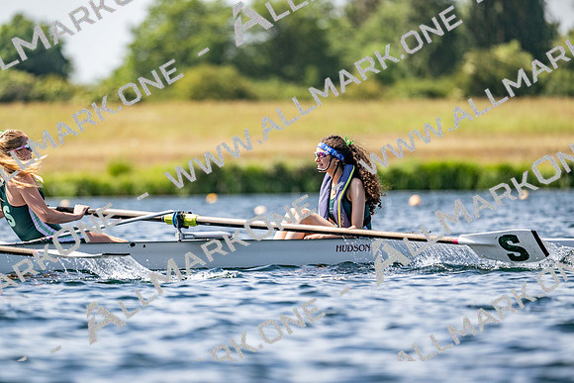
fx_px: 6379
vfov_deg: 3.4
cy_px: 192
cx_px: 287
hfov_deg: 5.2
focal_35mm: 400
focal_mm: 400
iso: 250
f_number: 4.5
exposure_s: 1/2500
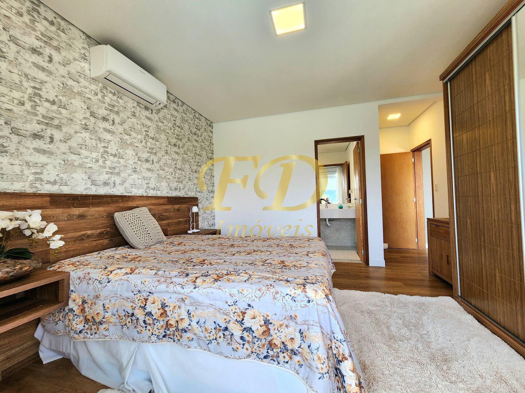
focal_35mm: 13
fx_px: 197
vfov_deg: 89.9
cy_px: 196
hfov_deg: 106.2
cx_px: 262
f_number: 2.2
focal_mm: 2.2
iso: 80
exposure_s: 1/120
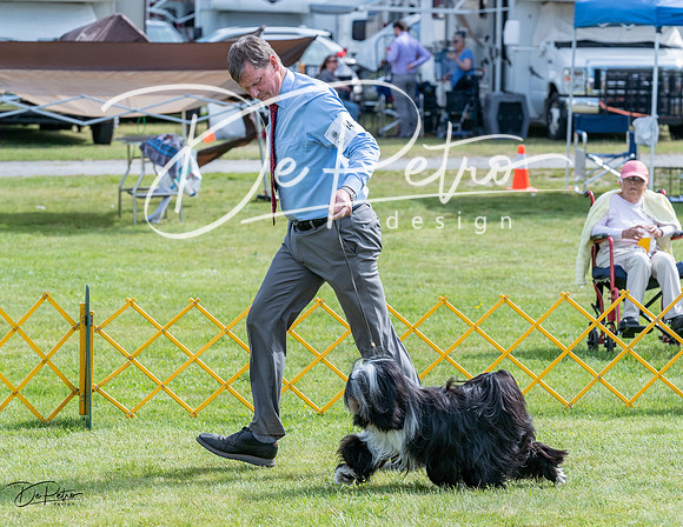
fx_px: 3546
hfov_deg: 11.0
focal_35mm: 178
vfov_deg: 8.5
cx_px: 394
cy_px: 268
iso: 400
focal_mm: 138
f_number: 5.6
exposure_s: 1/1250
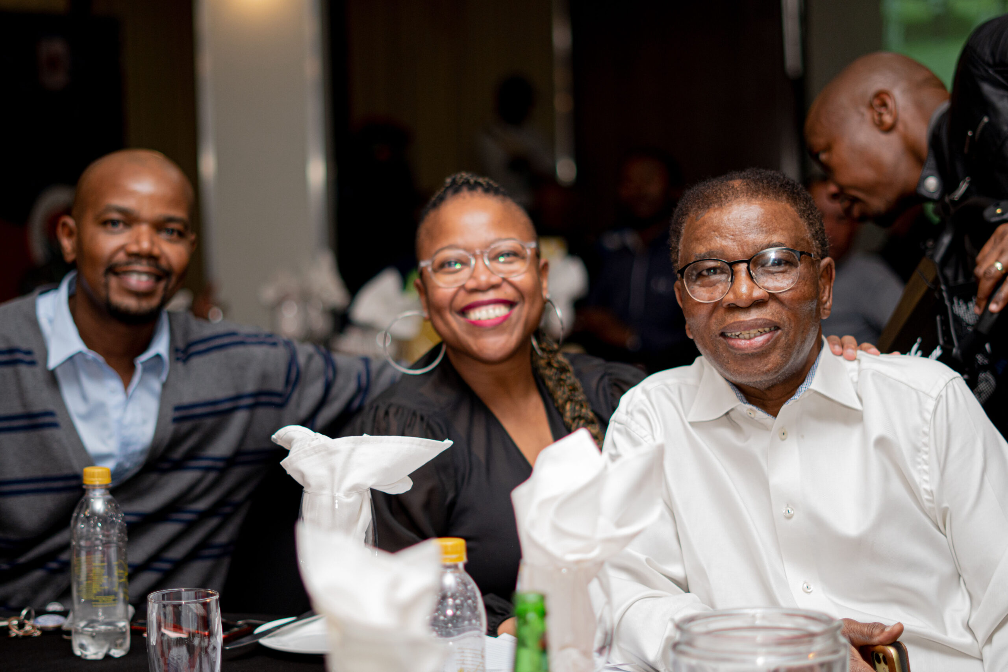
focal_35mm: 75
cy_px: 336
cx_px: 504
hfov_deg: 27.0
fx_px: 2100
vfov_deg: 18.2
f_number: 1.8
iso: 400
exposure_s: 1/200
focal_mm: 50
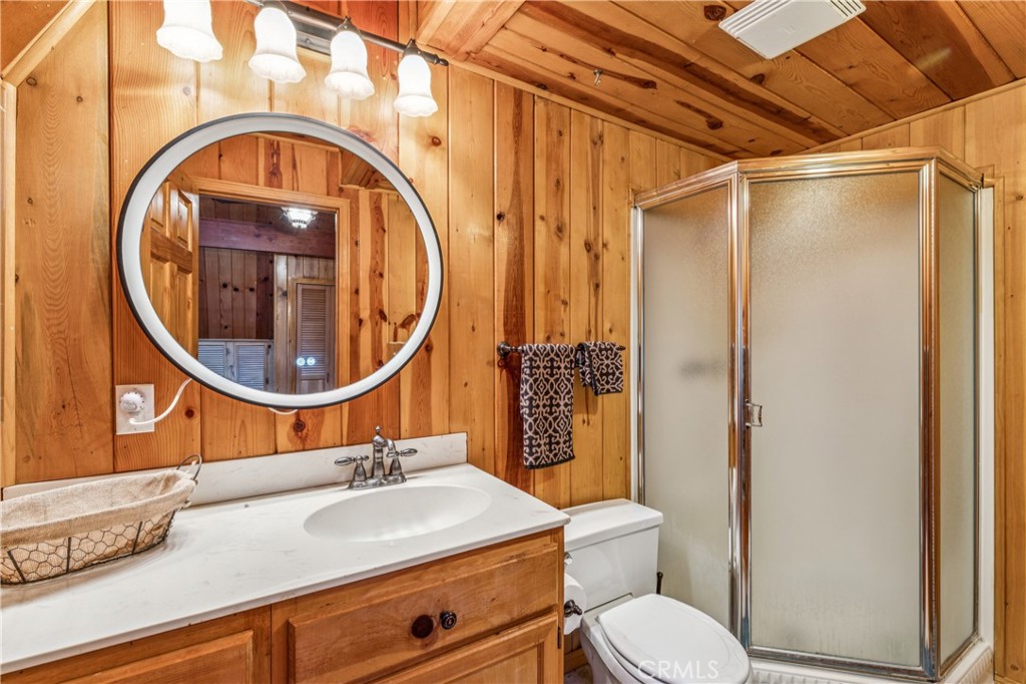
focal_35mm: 16
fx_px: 459
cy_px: 342
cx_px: 513
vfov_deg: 73.4
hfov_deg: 96.4
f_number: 13
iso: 100
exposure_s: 2
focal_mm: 16.1
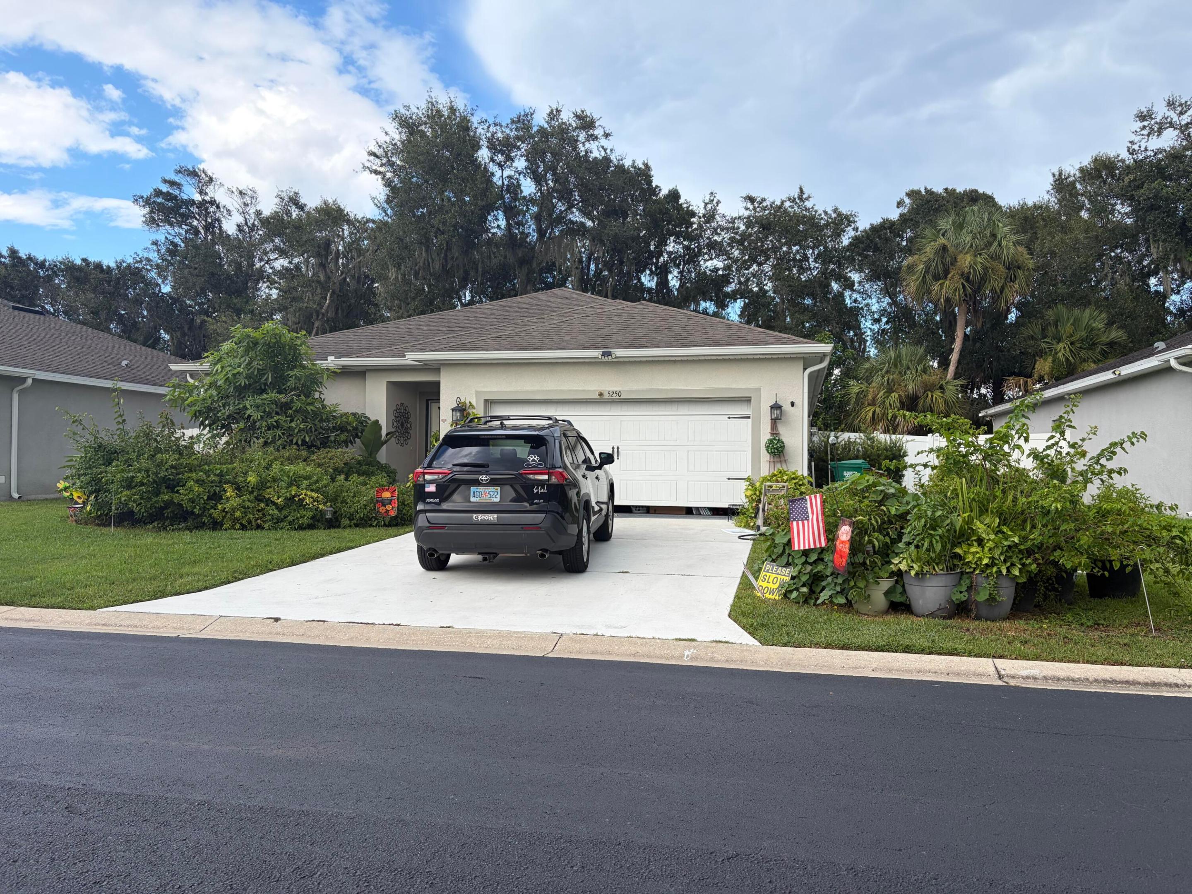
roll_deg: +0.3
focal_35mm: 26
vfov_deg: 53.1
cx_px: 596
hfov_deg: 67.3
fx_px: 895
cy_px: 447
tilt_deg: +2.7
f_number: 1.6
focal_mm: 5.96
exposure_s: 1/1263
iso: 64
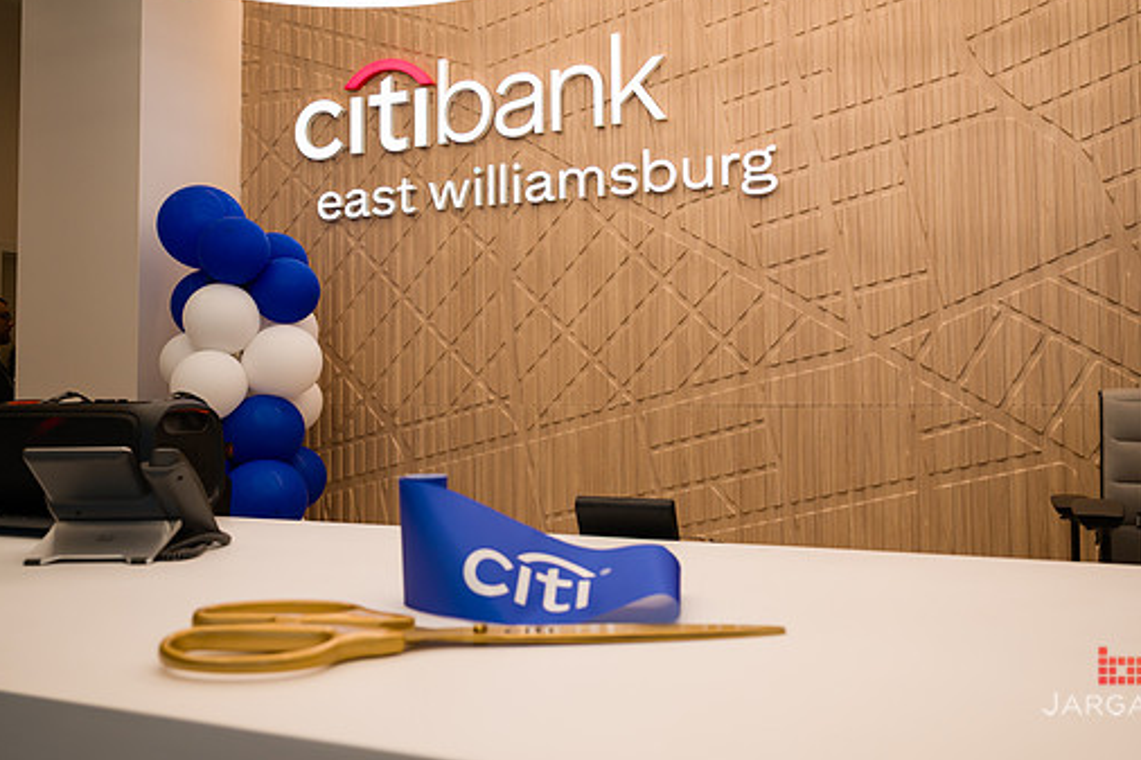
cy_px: 326
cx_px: 625
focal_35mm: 29
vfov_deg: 44.8
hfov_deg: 63.5
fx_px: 919
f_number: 3.2
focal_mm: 24
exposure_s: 1/320
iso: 400
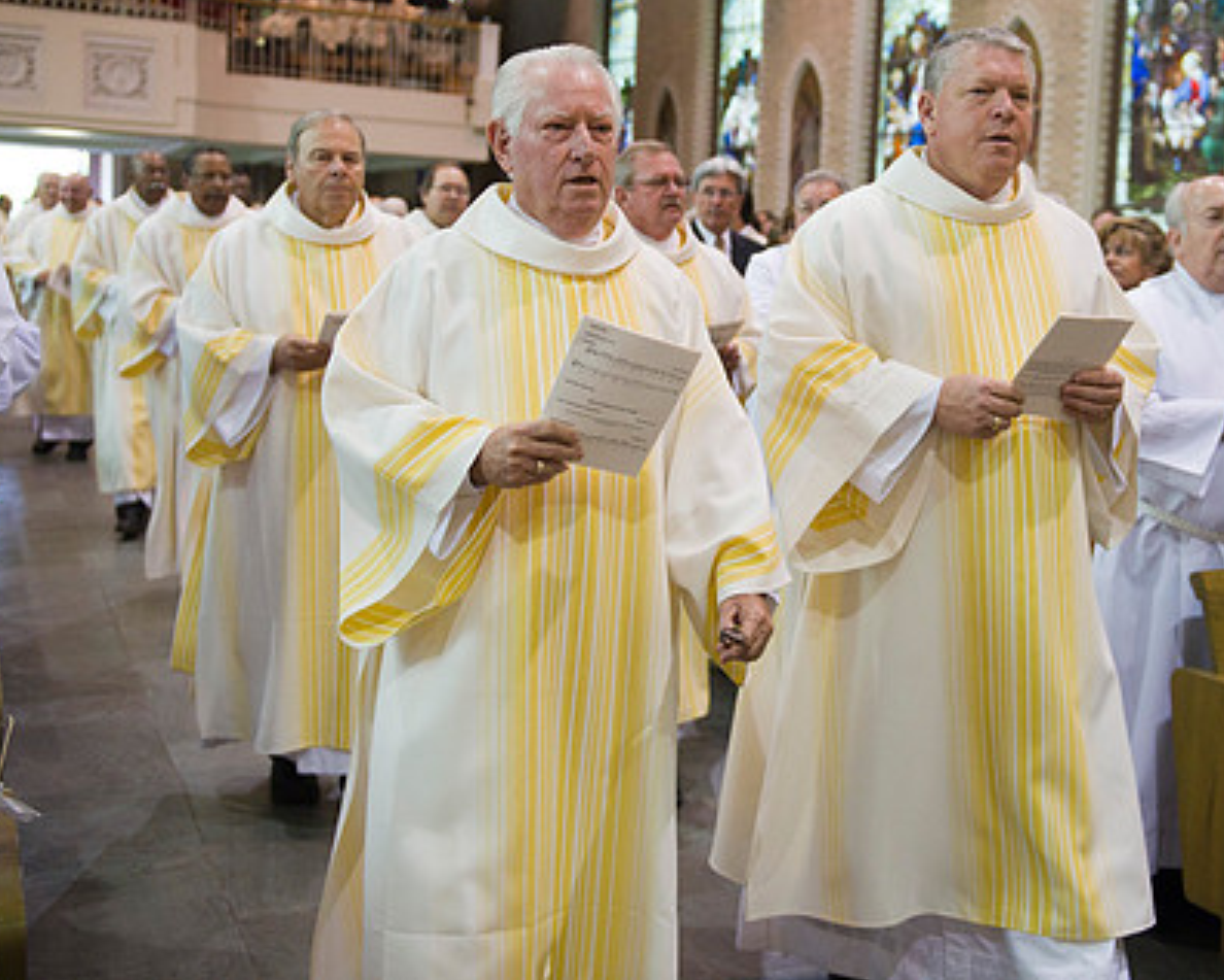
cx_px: 751
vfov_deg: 34.0
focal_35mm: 44
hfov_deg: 41.7
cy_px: 386
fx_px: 1594
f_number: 2.8
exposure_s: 1/250
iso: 2000
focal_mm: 32
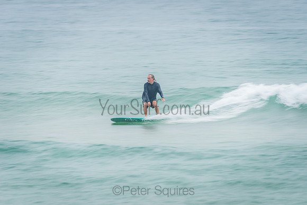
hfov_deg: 4.1
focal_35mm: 500
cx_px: 154
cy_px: 102
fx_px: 4265
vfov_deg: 2.8
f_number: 7.1
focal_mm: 500
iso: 64
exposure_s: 1/25
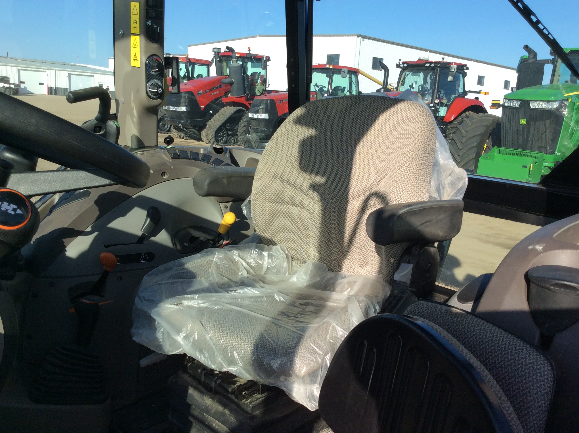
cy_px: 216
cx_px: 290
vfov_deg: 44.1
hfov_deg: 56.9
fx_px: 534
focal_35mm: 32
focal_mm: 3.3
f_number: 2.4
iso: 32
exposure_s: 1/953
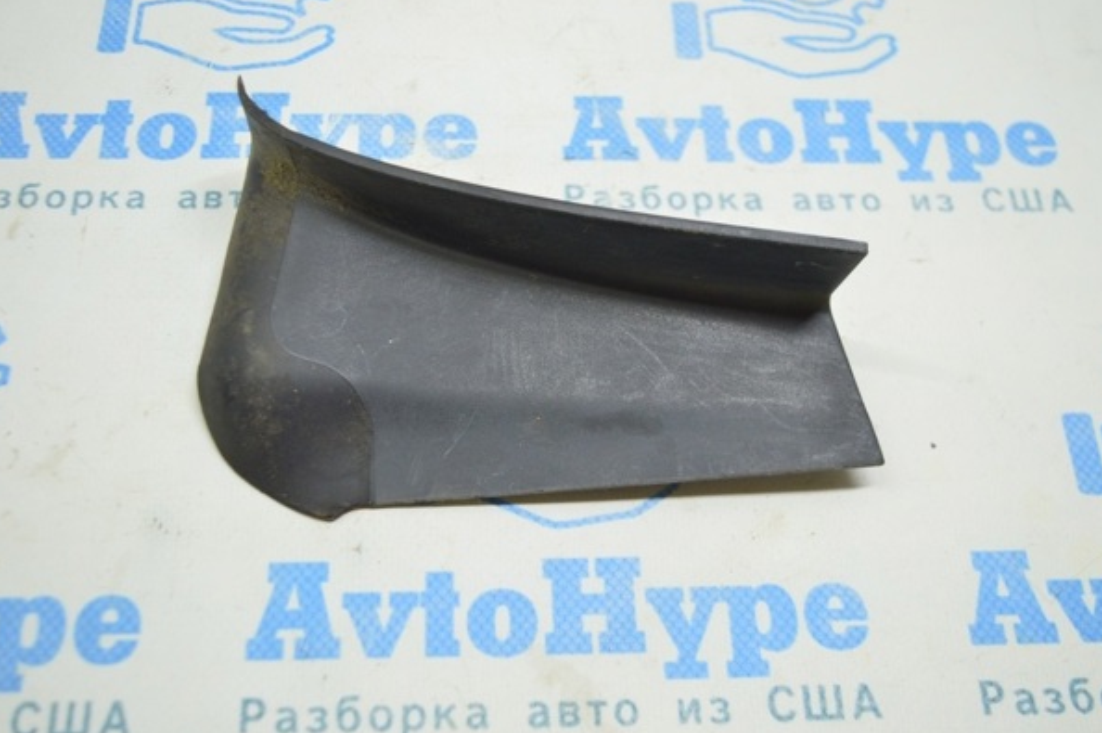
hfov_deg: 46.4
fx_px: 1285
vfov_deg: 31.8
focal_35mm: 42
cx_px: 529
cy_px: 374
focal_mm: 26
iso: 400
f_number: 4
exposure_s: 1/40
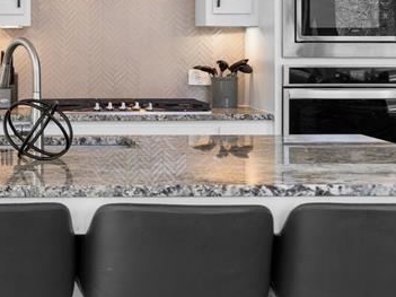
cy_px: 70
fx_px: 995
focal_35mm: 87
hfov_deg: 21.9
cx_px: 33
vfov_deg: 16.9
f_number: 7.1
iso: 640
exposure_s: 1/2
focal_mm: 31
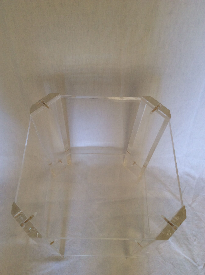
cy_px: 138
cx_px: 102
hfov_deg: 44.1
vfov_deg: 56.9
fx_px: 253
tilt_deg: -60.1
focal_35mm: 32
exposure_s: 1/33
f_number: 2.4
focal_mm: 3.3
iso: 32
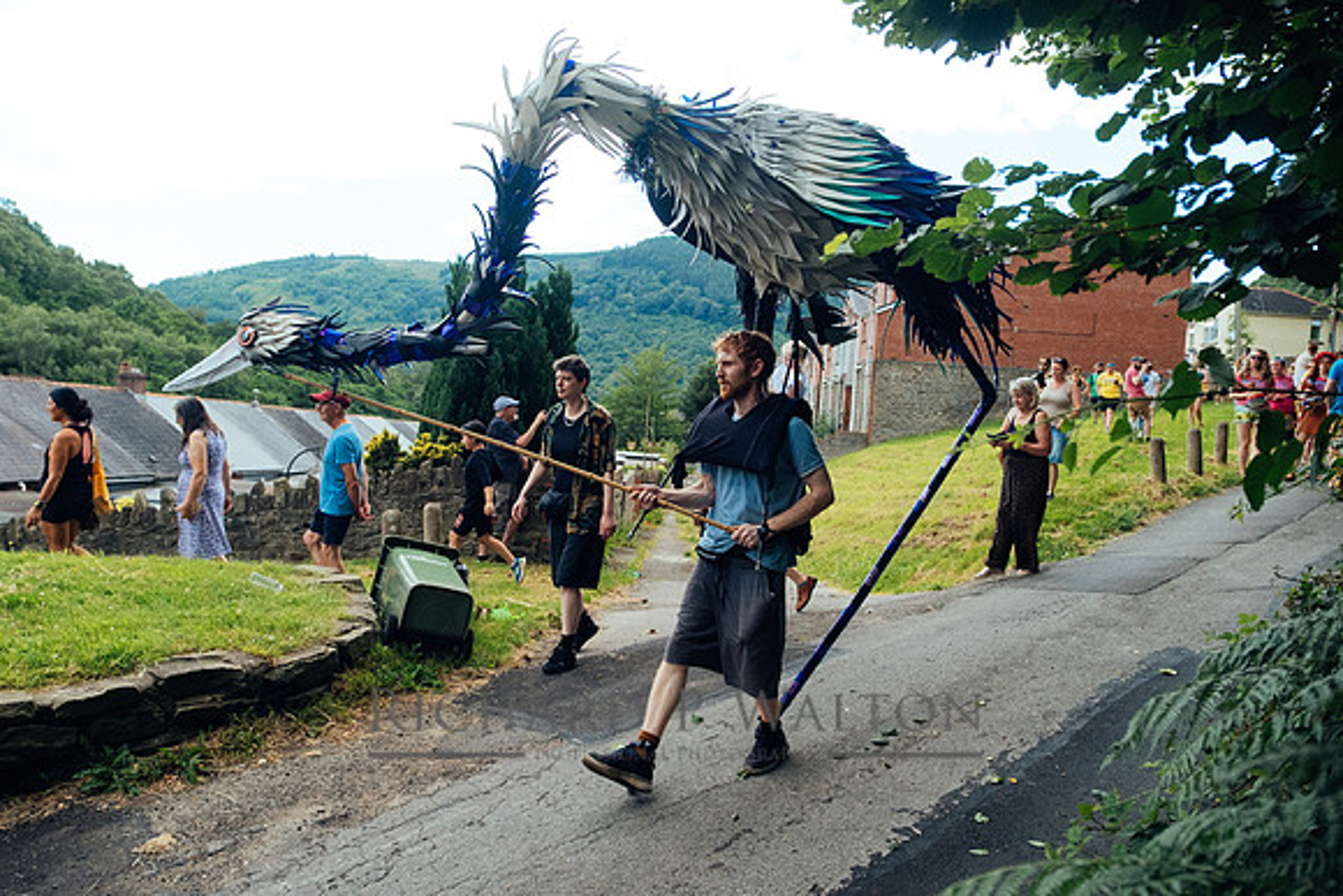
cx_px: 649
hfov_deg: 71.9
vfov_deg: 51.7
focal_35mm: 25
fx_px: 926
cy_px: 450
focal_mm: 16
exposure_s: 1/800
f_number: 3.2
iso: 800
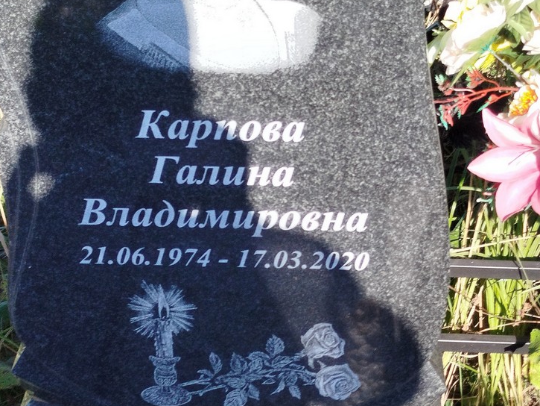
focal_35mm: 32
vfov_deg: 44.2
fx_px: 499
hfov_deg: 56.8
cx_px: 266
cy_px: 208
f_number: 1.7
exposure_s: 1/278
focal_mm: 5.31
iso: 50
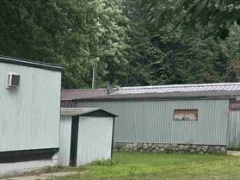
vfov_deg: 16.2
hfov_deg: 21.2
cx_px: -24
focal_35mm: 88
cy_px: 202
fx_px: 610
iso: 80
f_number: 1.78
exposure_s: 1/1721
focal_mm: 6.76
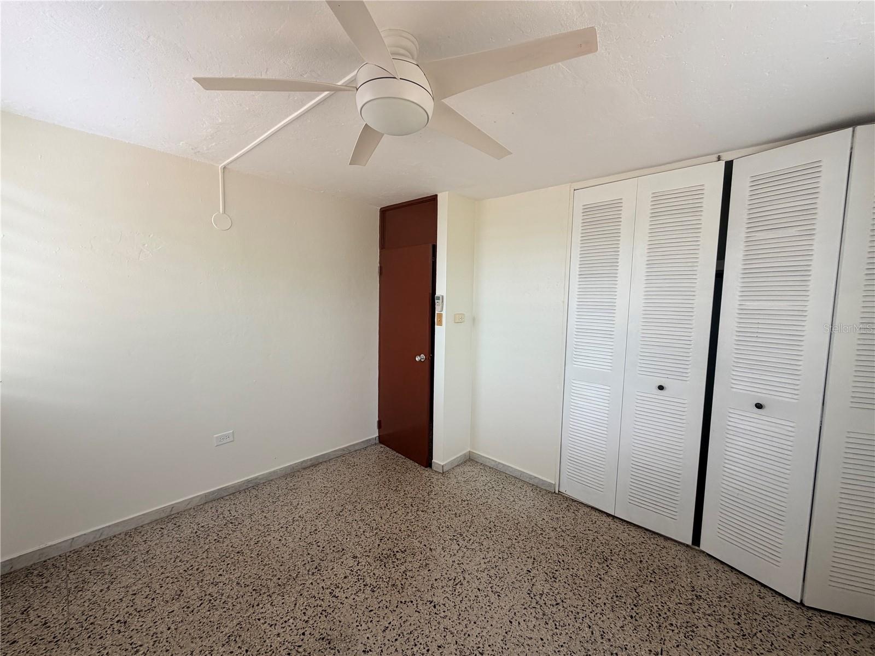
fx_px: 354
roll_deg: -0.1
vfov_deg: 85.7
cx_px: 438
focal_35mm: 14
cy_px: 328
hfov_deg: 102.1
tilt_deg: -4.4
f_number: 2.2
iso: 80
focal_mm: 2.22
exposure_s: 1/121
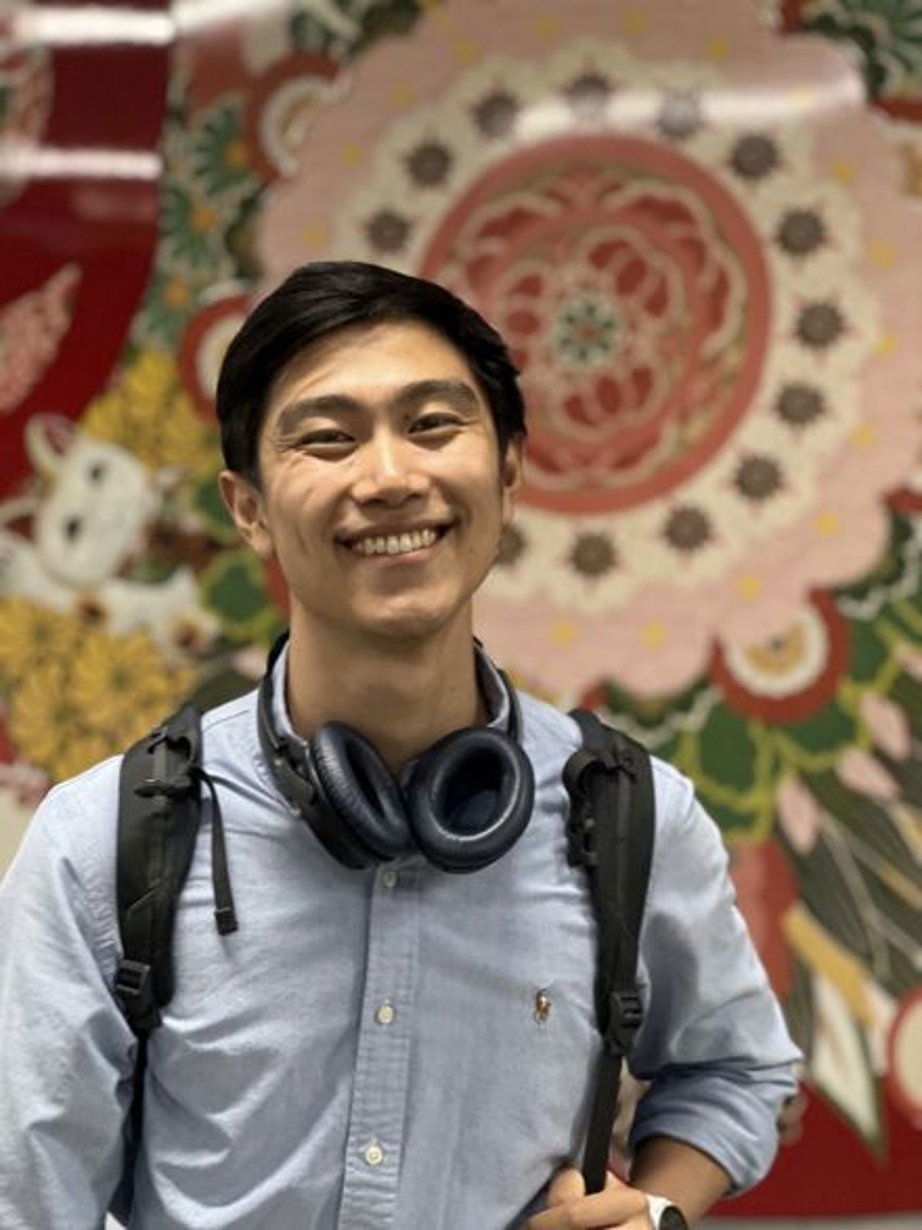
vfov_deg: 25.3
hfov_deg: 19.1
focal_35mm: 77
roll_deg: -1.4
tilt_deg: -2.0
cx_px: 461
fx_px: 2736
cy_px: 615
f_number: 2.8
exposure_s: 1/40
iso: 320
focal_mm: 9
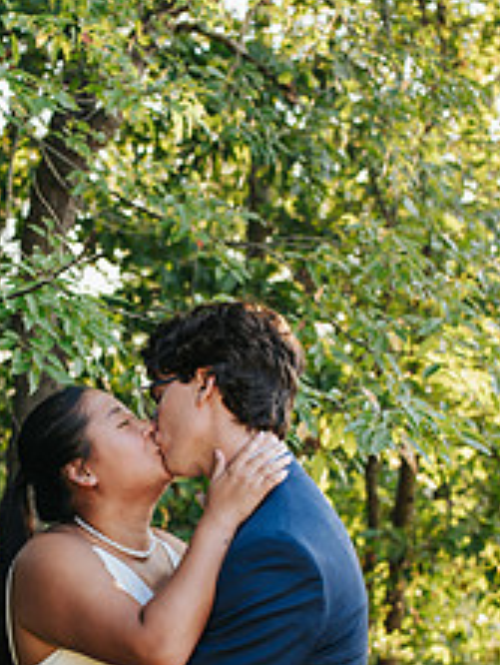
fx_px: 1307
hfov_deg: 21.5
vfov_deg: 28.2
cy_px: 488
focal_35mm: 68
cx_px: 139
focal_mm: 35
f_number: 3.2
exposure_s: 1/320
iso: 800
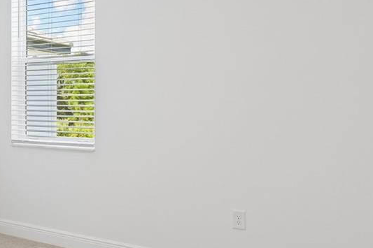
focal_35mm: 42
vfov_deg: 31.8
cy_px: 101
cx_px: 51
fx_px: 435
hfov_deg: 43.2
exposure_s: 1/100
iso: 400
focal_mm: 14
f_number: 8
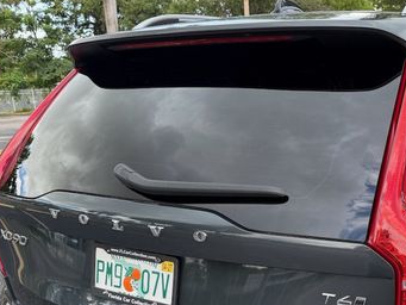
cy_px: 276
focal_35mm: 45
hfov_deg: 41.6
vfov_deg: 30.7
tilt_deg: -19.2
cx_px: 268
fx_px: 528
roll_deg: +2.2
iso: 80
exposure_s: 1/317
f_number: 1.78
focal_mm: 6.76
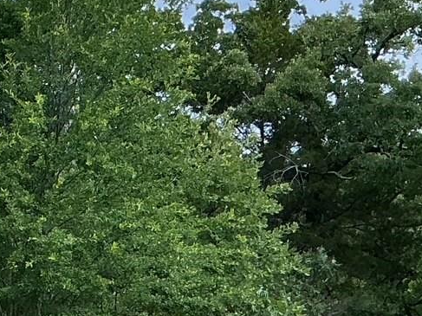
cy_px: 441
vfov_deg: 11.9
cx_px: -234
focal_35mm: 120
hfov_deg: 15.1
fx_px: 1463
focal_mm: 3
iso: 25
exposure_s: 1/380
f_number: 1.8
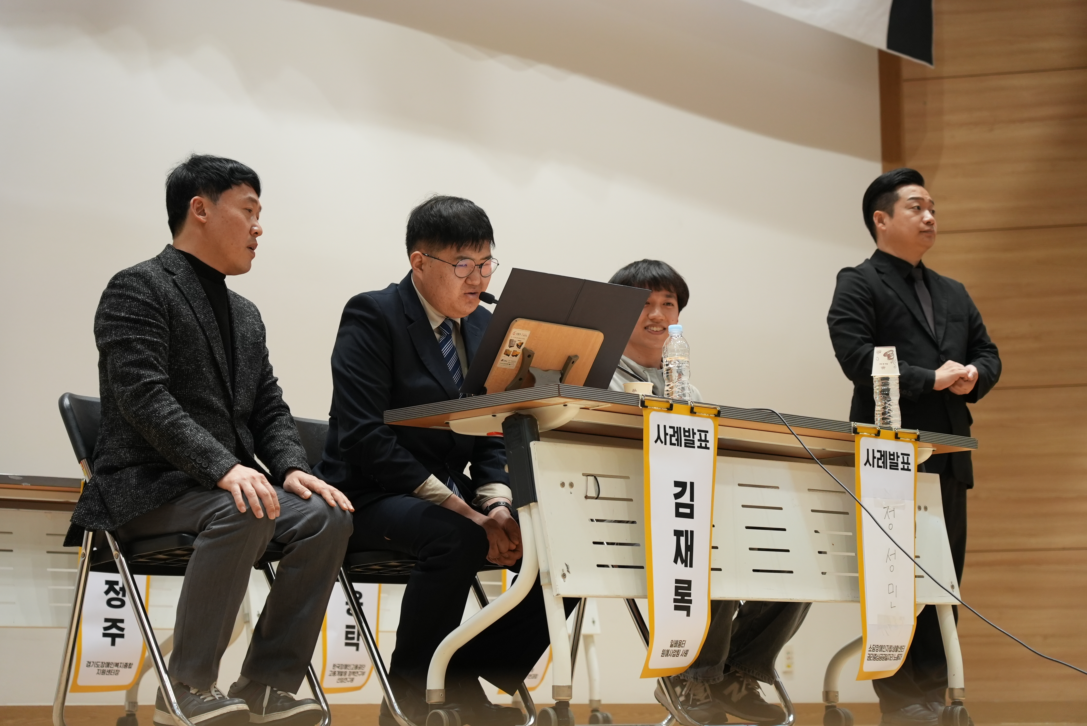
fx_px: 2326
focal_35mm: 77
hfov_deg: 26.3
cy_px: 363
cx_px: 544
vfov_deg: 17.7
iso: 2000
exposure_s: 1/60
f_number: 4
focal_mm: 77
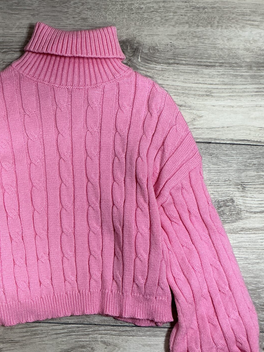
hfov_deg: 27.3
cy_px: 199
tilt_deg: -83.6
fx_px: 539
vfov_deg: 36.1
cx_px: 79
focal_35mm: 53
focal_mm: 3
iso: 40
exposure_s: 1/50
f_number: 1.8
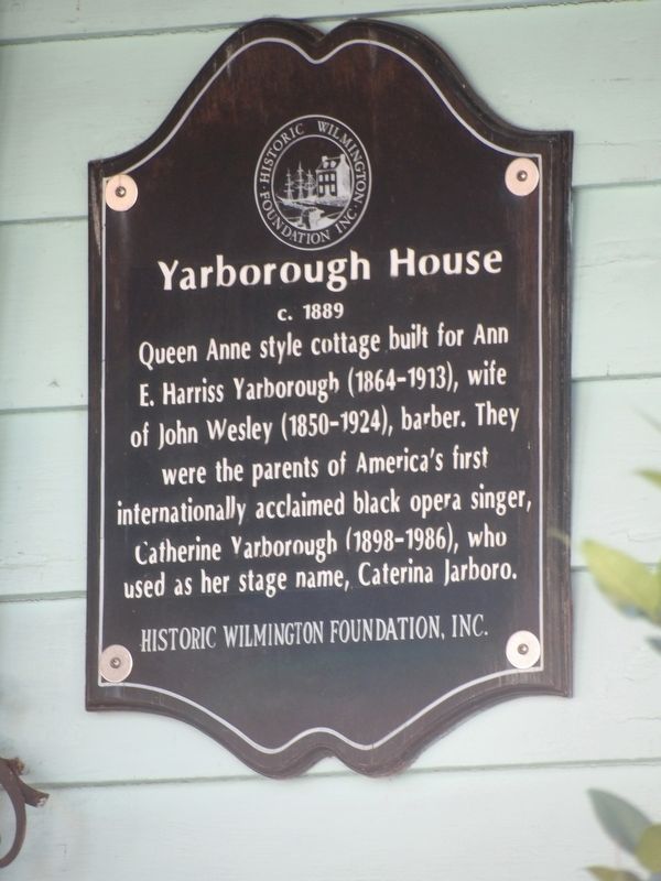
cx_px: 330
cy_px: 440
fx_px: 18306
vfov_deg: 2.8
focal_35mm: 719
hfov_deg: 2.1
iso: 200
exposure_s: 1/56
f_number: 4.4
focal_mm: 128.9
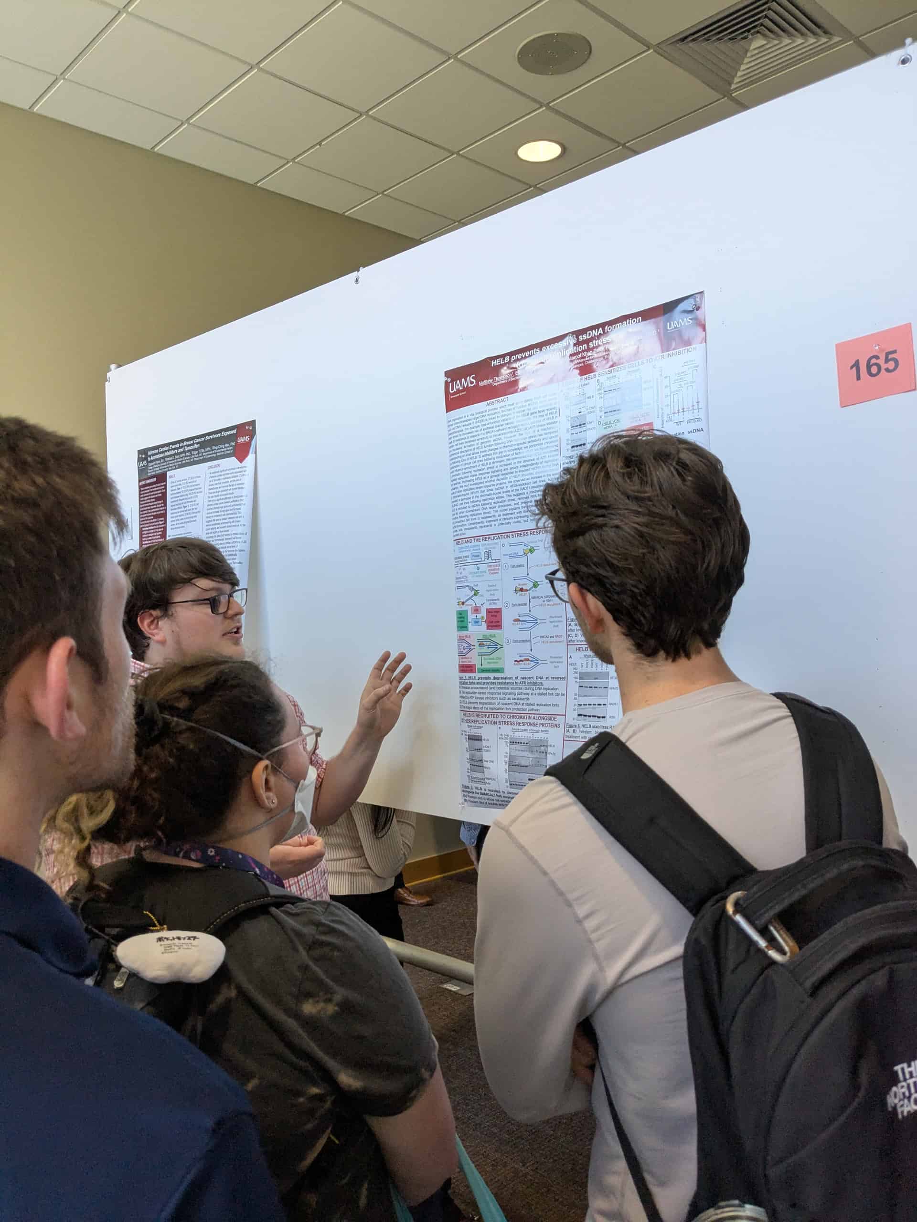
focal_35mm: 27
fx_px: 954
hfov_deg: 51.4
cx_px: 458
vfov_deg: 65.3
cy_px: 611
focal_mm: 4.4
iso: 140
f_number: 1.7
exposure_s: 1/120
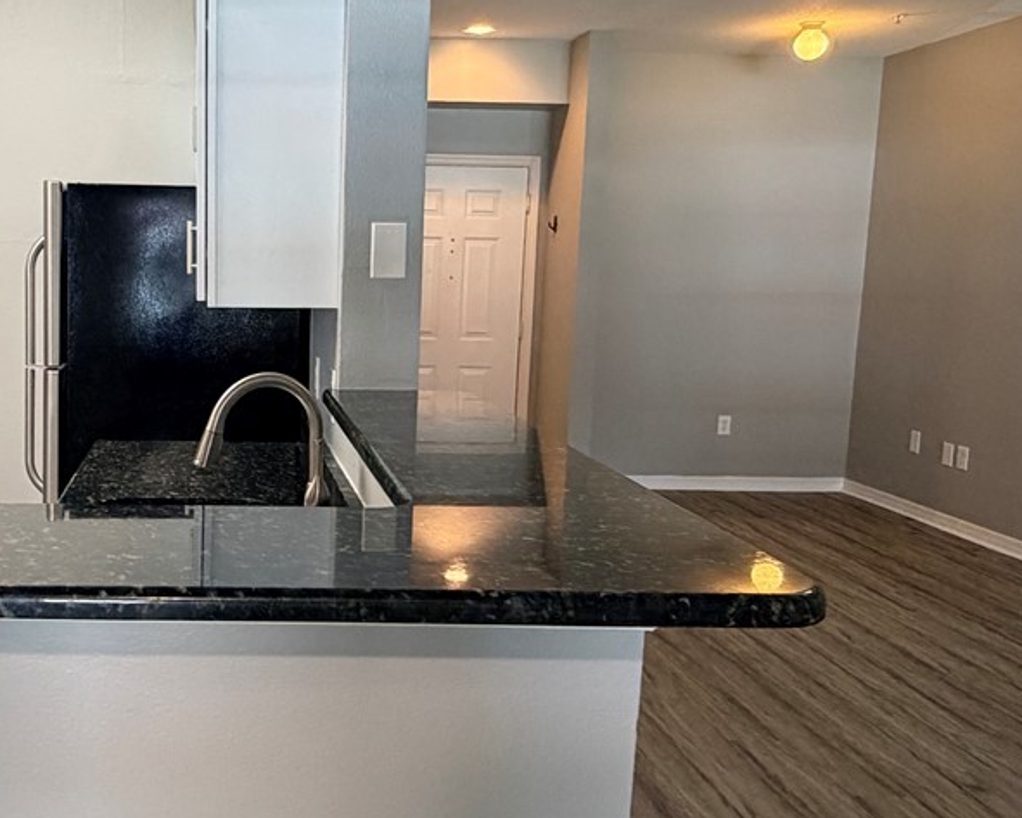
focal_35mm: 37
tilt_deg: -7.9
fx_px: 1119
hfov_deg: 46.9
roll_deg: -0.3
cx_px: 230
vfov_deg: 40.1
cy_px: 399
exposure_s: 1/60
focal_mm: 2.22
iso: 250
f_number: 2.2
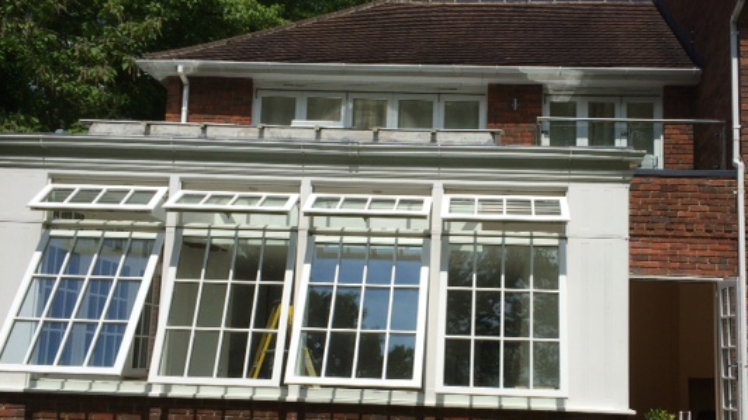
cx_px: 446
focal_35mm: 38
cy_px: 261
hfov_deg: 52.5
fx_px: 754
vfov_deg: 31.0
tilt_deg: +7.5
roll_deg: -1.8
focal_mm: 4.15
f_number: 2.2
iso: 32
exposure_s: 1/4566
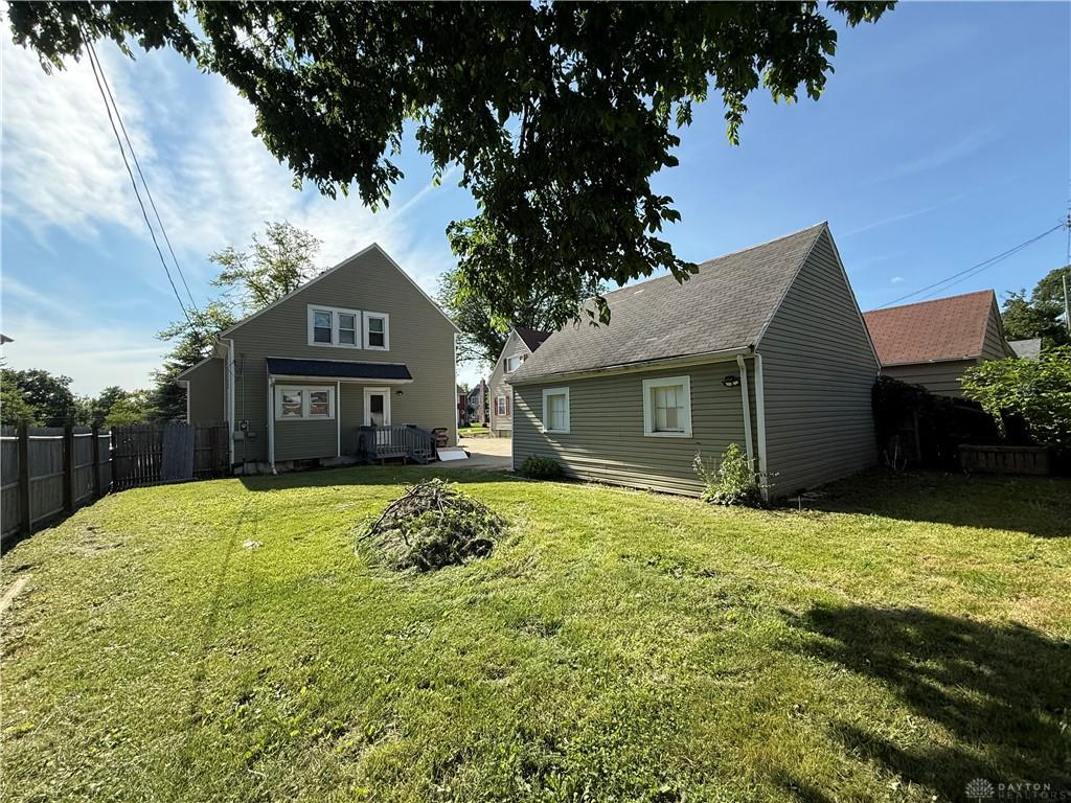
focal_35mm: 14
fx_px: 433
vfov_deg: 85.7
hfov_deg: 102.1
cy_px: 402
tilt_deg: -0.1
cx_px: 536
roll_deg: +1.7
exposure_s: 1/1259
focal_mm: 2.22
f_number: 2.2
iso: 64
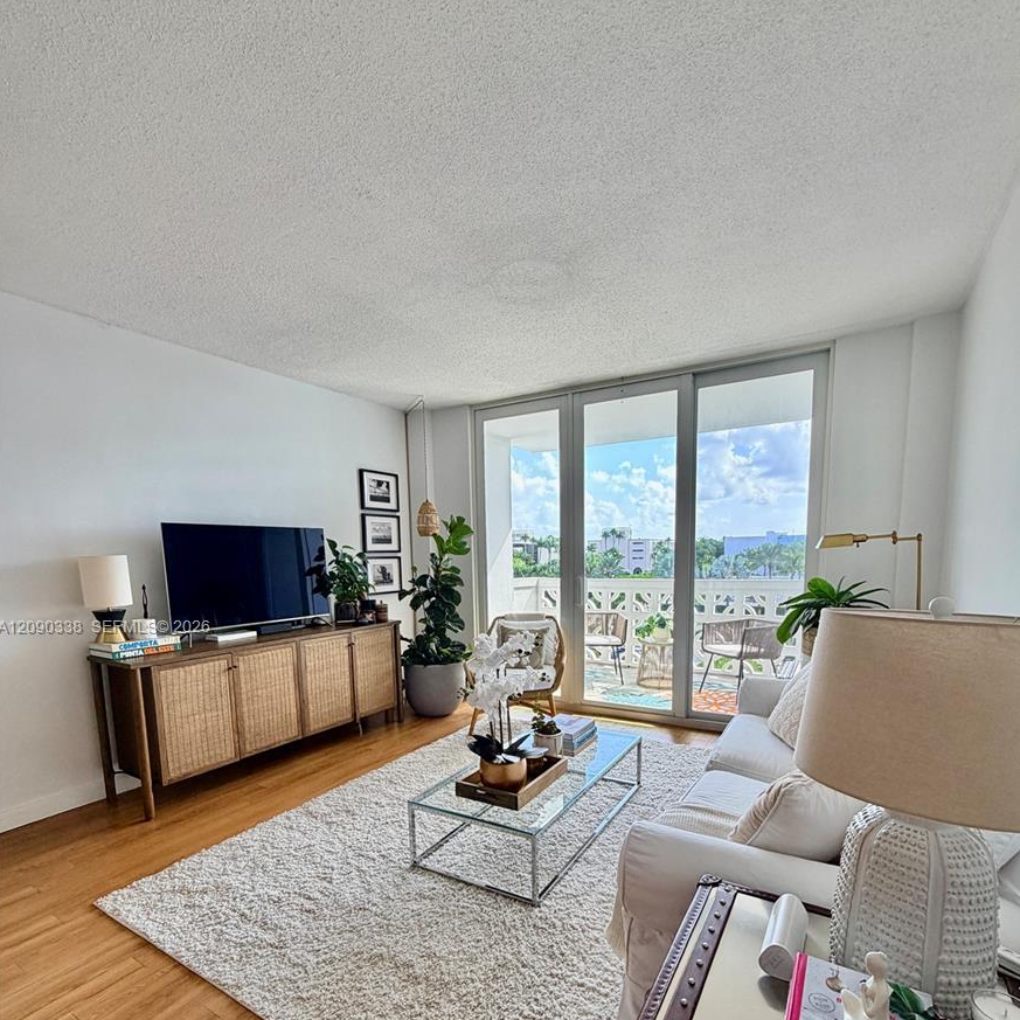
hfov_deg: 84.0
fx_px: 567
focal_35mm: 17
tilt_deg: -6.3
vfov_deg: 82.6
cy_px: 629
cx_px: 520
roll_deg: +0.3
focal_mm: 2.22
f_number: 2.2
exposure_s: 1/121
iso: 125
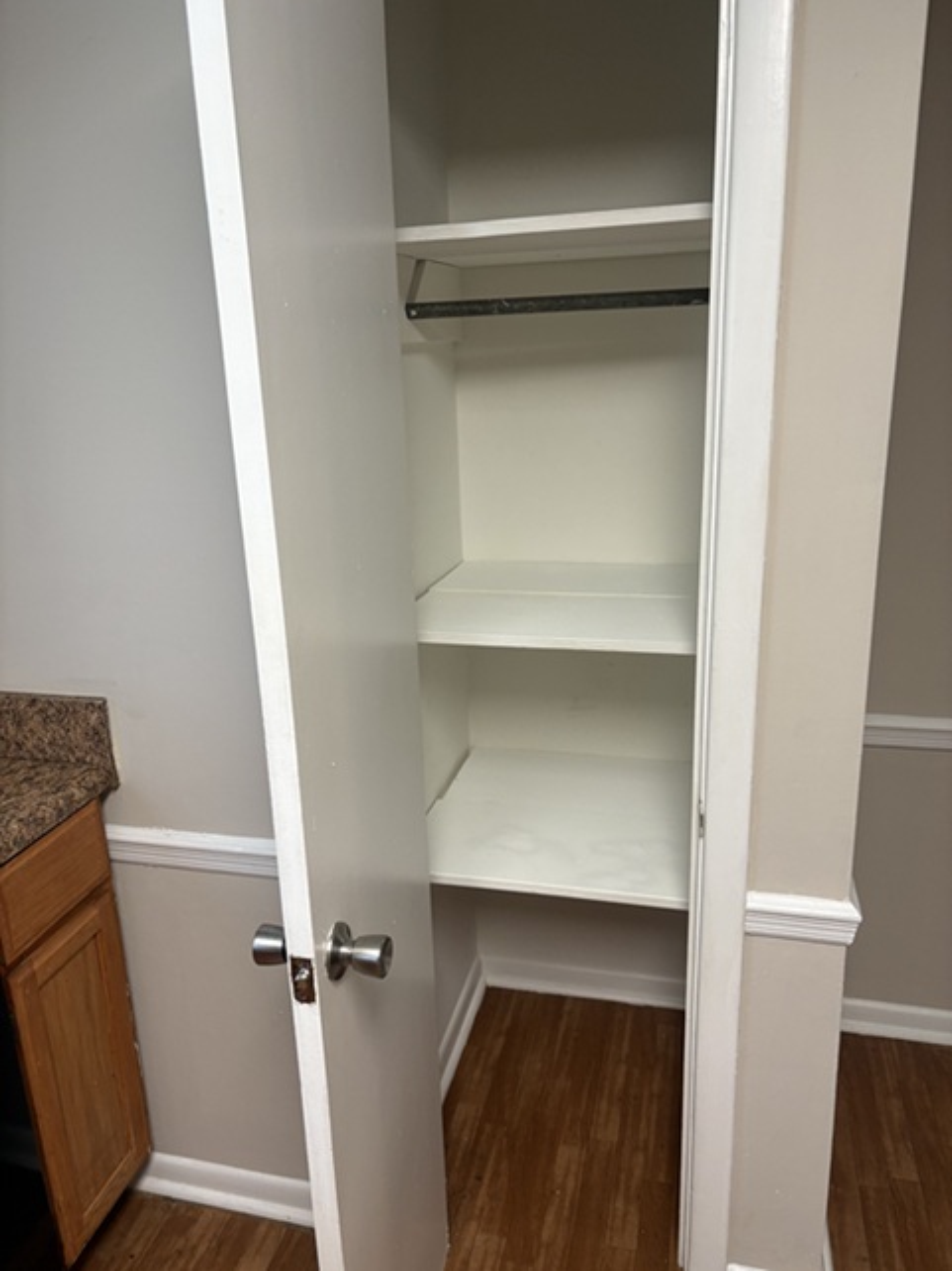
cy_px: 636
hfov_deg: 53.0
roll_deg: +2.3
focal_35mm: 26
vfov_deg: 67.3
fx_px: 954
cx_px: 476
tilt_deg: -17.0
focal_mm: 5.96
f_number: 1.6
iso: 125
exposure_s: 1/60
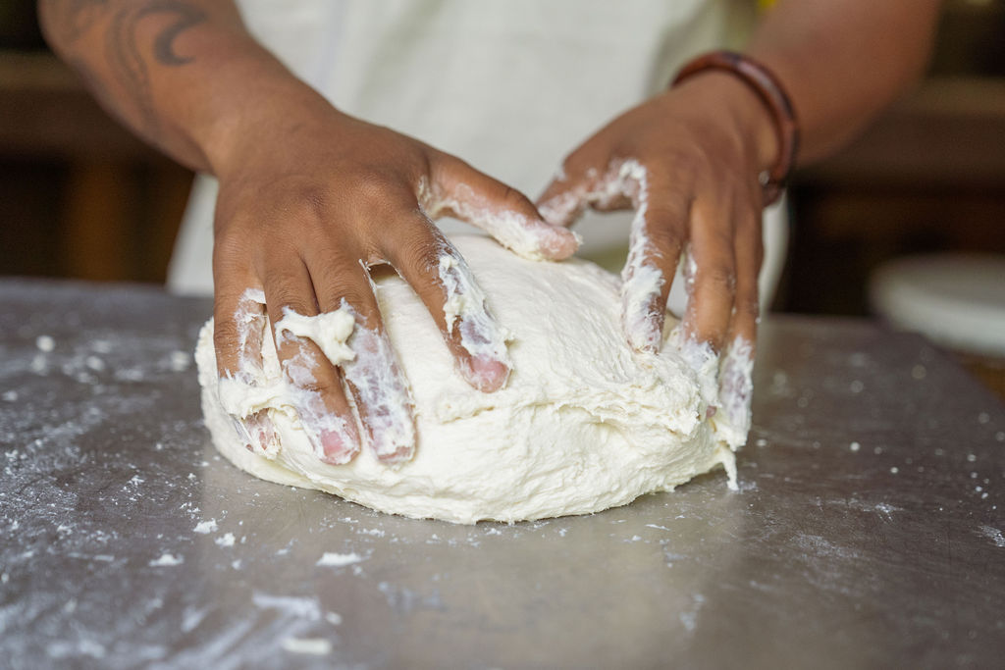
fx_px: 1563
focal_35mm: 56
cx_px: 502
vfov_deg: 24.2
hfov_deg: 35.6
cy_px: 335
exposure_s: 1/640
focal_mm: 56
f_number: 2.8
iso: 2500
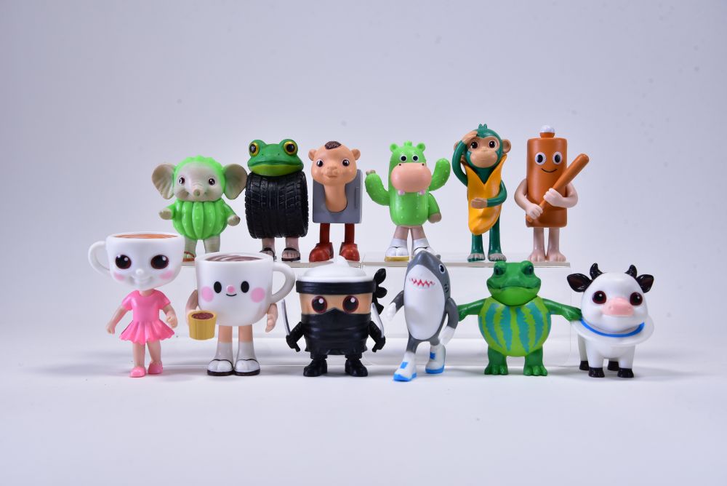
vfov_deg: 27.0
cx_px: 364
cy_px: 243
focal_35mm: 50
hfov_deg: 39.6
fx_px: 1010
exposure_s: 1/125
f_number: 9
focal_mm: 50
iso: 400
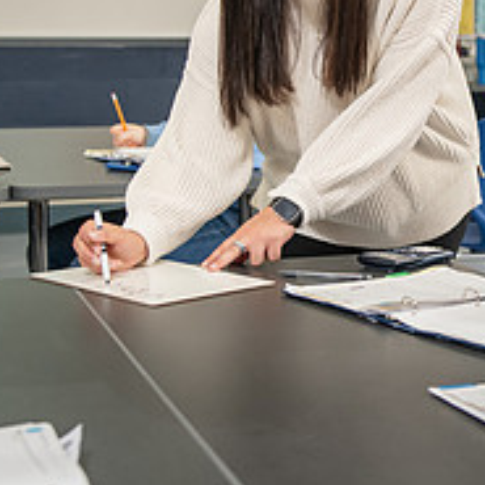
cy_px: 187
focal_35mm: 96
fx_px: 1522
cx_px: 448
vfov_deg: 18.1
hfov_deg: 17.8
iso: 1000
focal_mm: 36
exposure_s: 1/200
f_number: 3.2
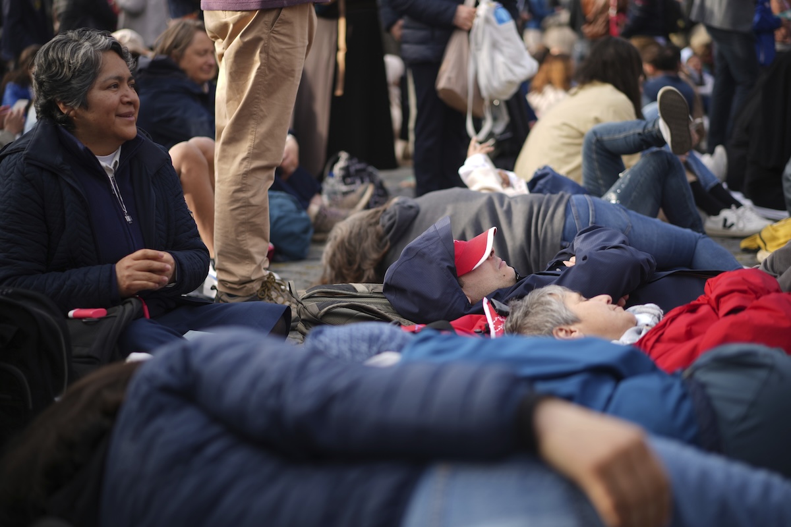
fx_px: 1208
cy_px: 264
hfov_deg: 36.2
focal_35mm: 55
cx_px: 396
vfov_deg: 24.6
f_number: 1.8
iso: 50
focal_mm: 55
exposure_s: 1/320
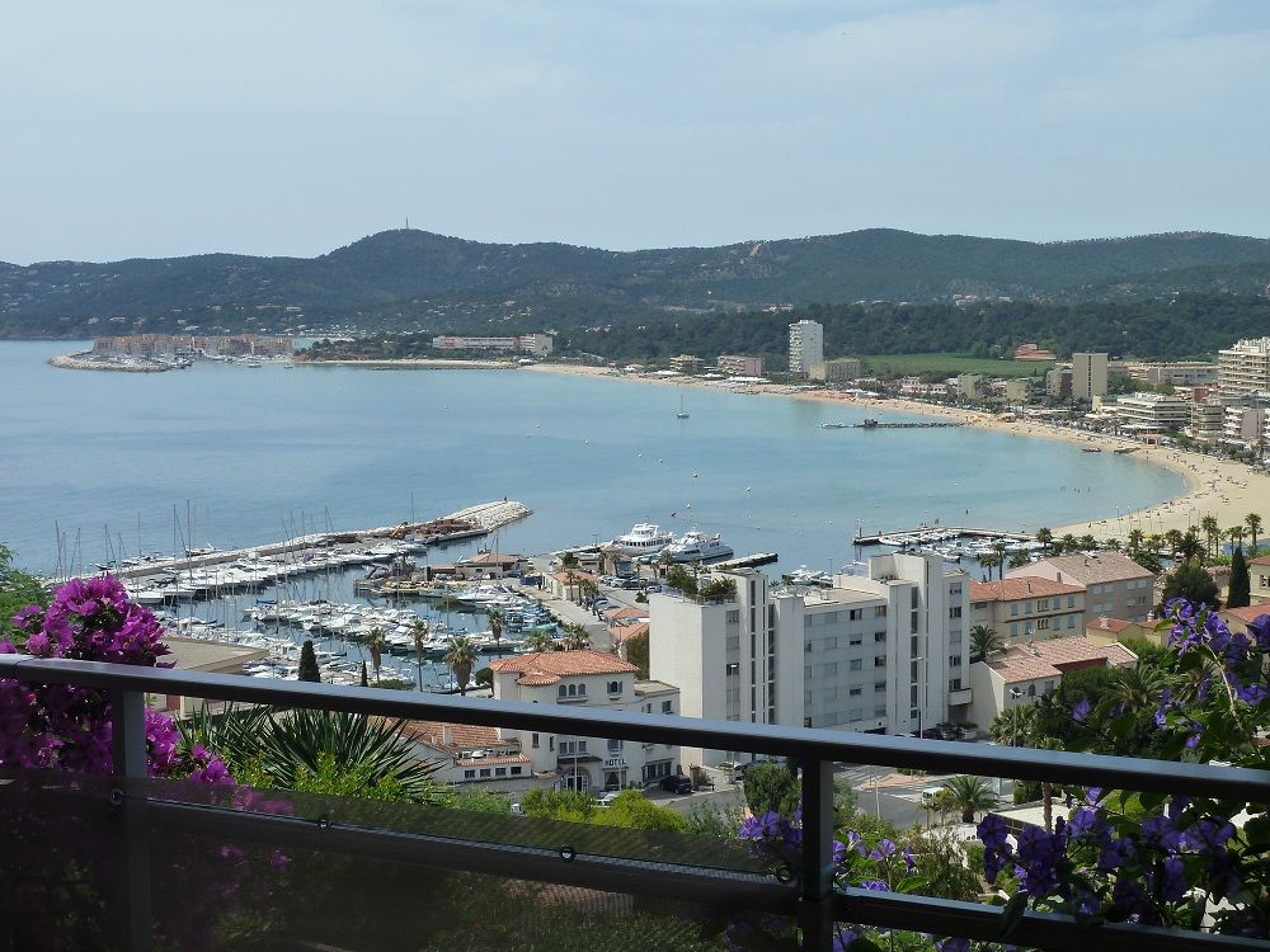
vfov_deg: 26.6
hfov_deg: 34.9
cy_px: 476
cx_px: 635
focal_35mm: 55
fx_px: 2018
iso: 125
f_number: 5.6
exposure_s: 1/500
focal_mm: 9.1
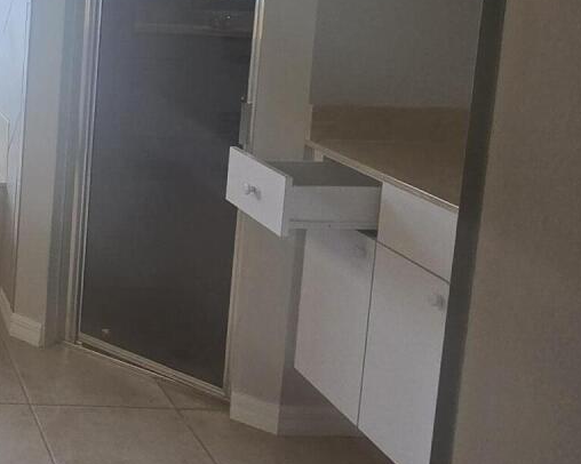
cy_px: 48
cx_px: -175
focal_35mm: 50
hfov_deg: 29.8
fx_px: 859
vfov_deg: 29.0
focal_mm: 2.2
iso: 50
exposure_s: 1/120
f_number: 2.2
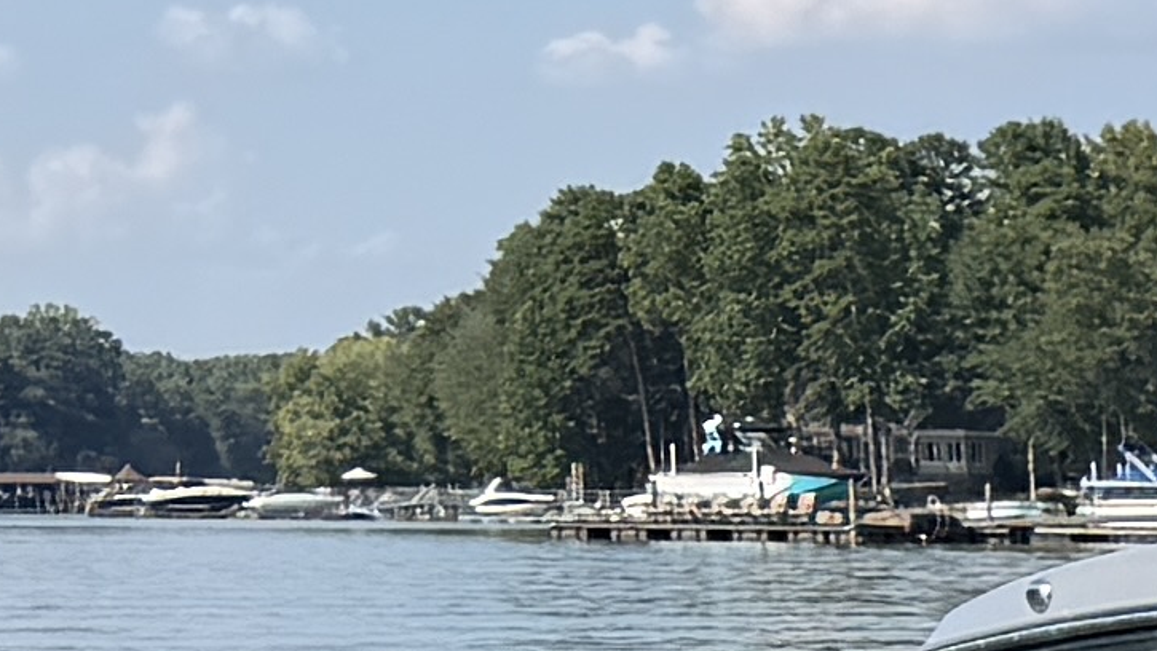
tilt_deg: -7.1
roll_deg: -1.1
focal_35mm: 206
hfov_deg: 9.0
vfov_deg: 5.8
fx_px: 6321
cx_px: 3106
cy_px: 1336
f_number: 1.78
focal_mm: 6.76
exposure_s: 1/3584
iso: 80
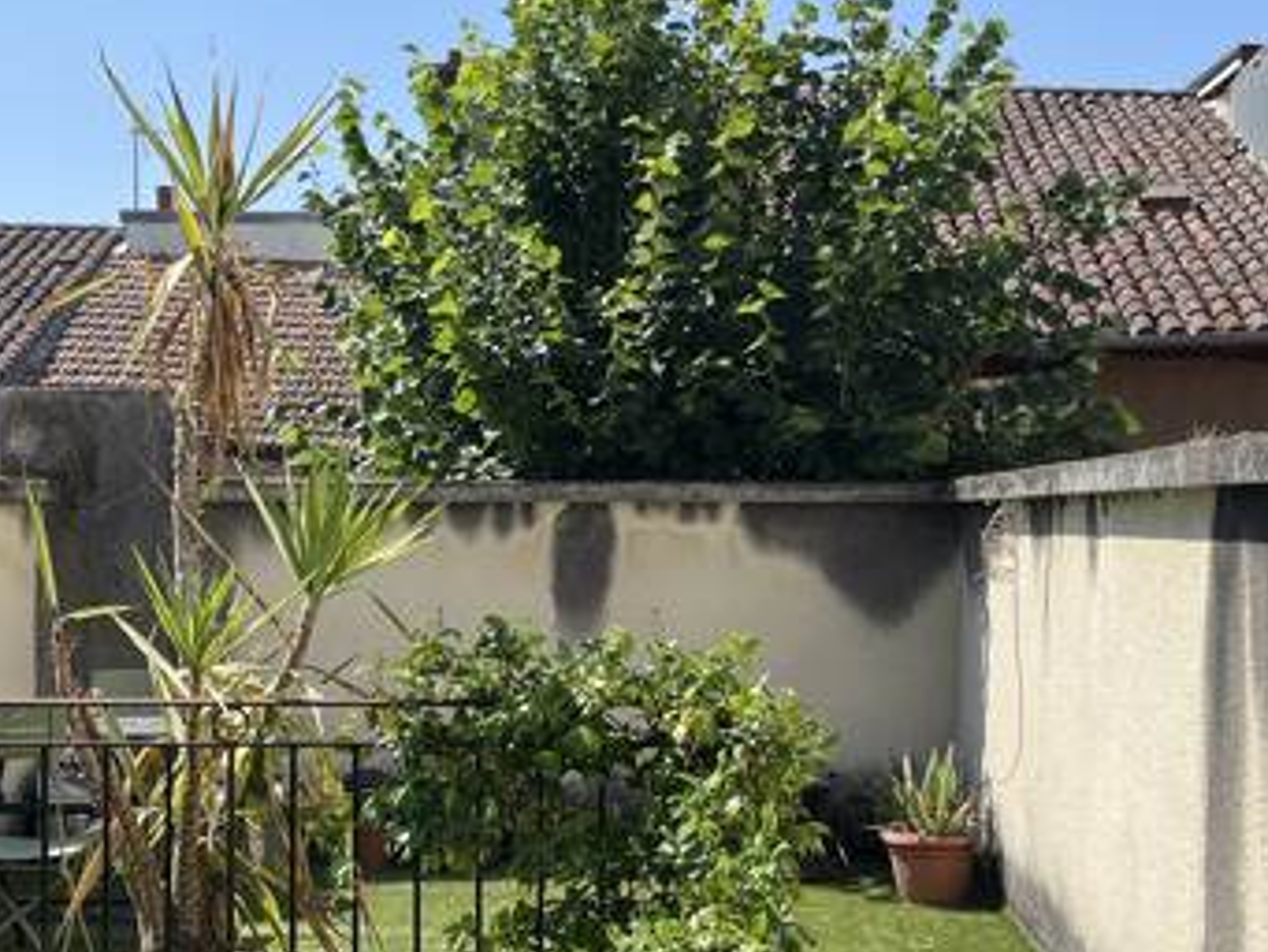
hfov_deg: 31.7
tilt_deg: -1.0
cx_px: 621
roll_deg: -0.1
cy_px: 554
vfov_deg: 24.0
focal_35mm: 61
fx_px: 2235
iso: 50
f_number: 1.6
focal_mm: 5.1
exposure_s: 1/3623
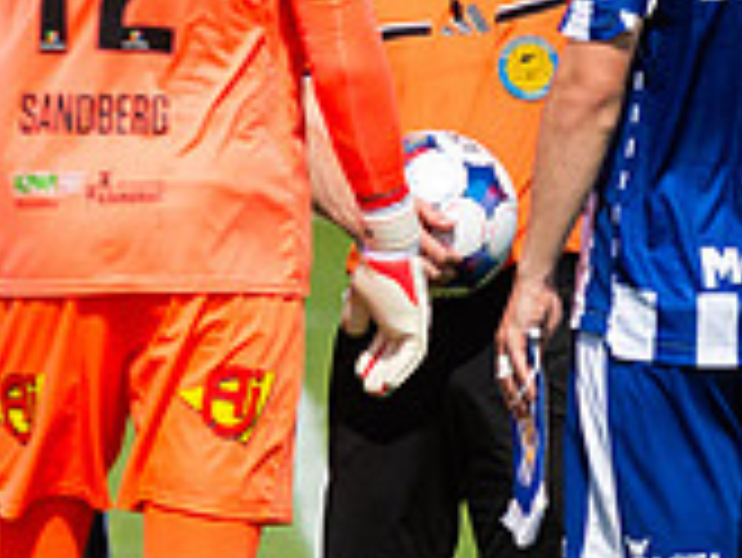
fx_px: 12313
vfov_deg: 2.6
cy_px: 198
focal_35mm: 574
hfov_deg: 3.5
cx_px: 571
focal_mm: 160
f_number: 3.2
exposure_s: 1/2000
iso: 100
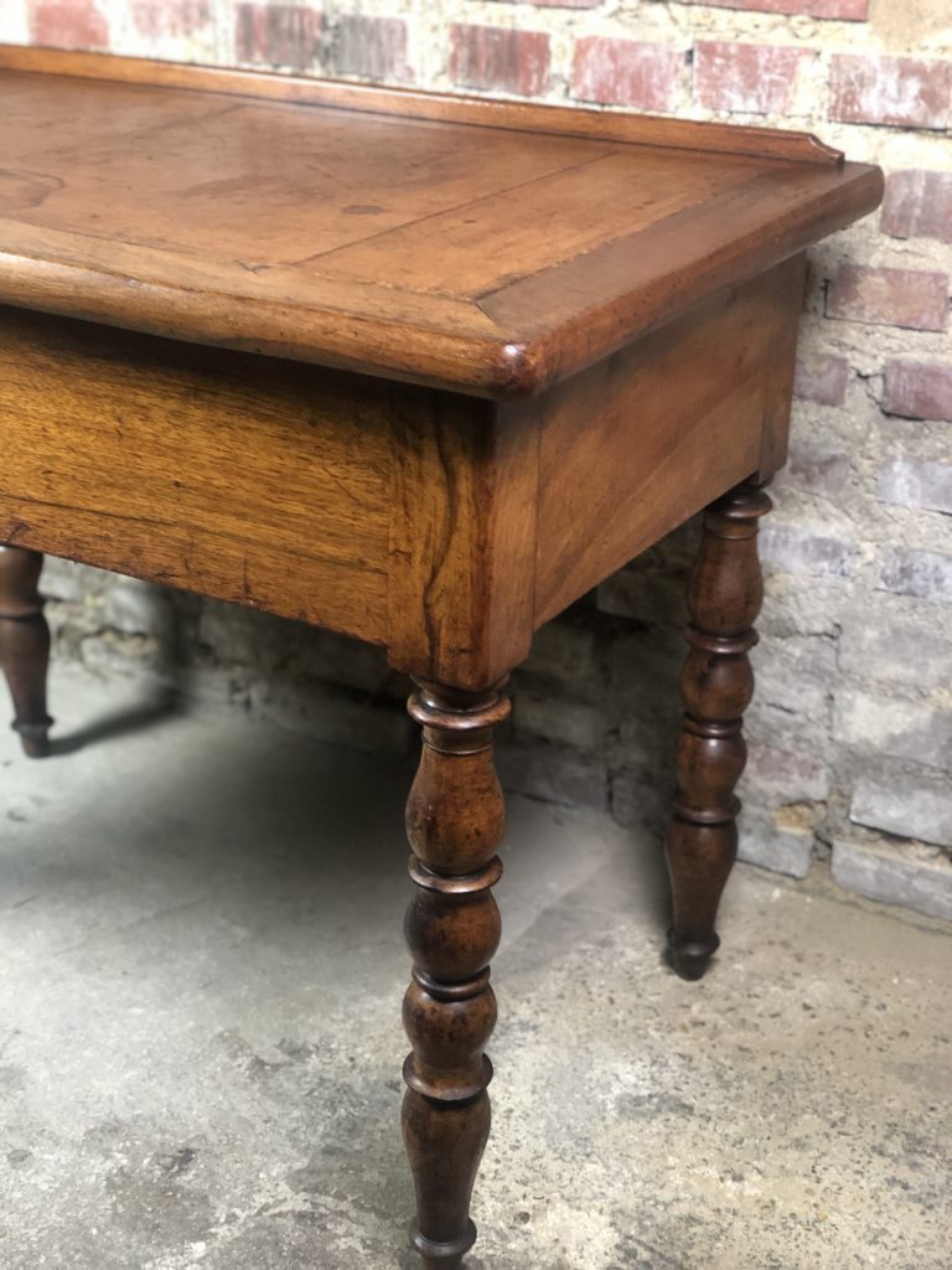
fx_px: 1907
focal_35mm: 52
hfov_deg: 28.0
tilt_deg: -24.7
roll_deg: -0.5
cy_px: 635
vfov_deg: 36.8
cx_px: 476
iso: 160
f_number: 2.4
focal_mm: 6
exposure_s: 1/20
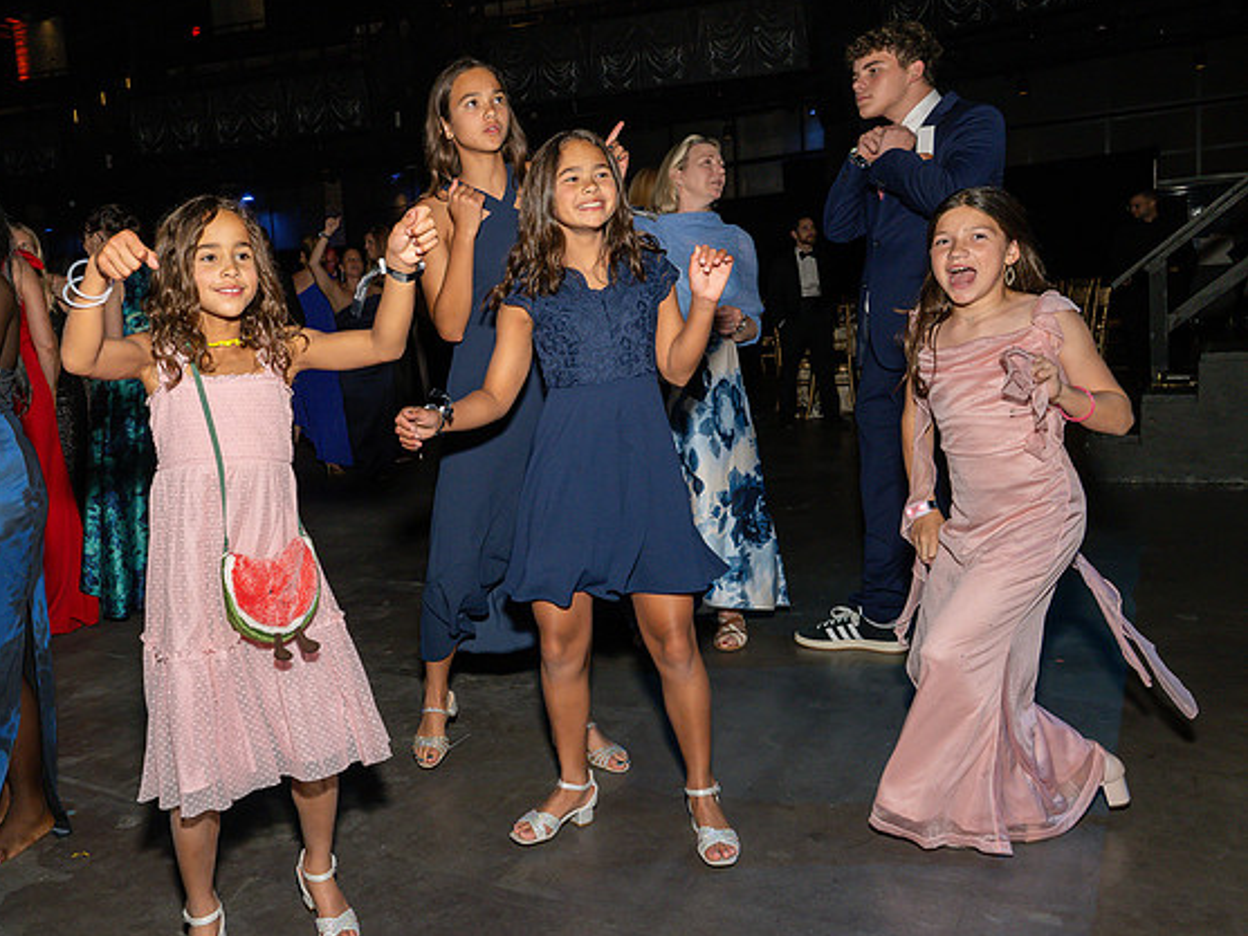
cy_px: 423
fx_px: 1118
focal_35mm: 31
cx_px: 412
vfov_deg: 45.4
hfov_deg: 57.0
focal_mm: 24
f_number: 8
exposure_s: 1/250
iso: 800
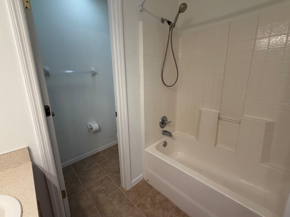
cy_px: 104
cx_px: 145
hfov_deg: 98.2
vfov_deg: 81.7
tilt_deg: -12.4
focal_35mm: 15
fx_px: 126
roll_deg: +1.6
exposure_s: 1/121
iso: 200
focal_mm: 2.22
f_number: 2.2
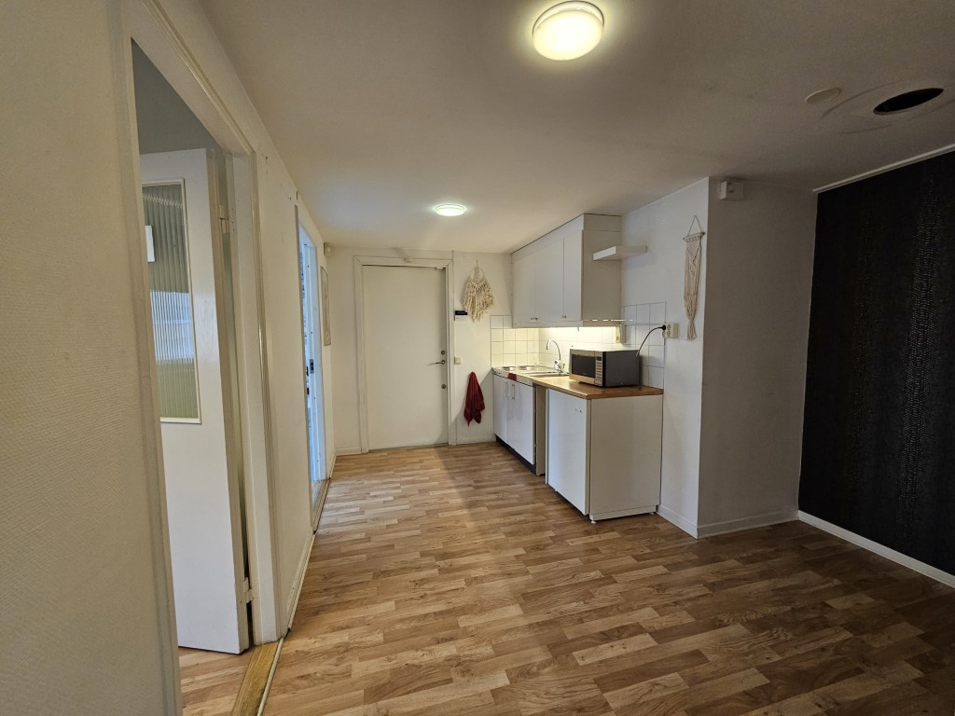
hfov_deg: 106.2
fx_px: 359
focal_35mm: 13
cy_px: 358
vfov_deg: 89.9
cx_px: 478
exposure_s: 1/50
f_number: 2.2
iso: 200
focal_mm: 2.2
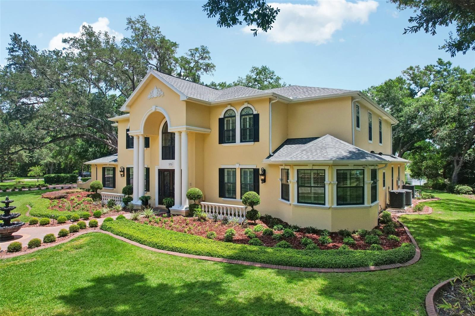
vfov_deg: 57.2
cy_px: 158
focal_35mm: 22
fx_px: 290
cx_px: 238
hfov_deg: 78.6
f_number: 2.8
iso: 400
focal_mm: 8.4
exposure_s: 1/1600
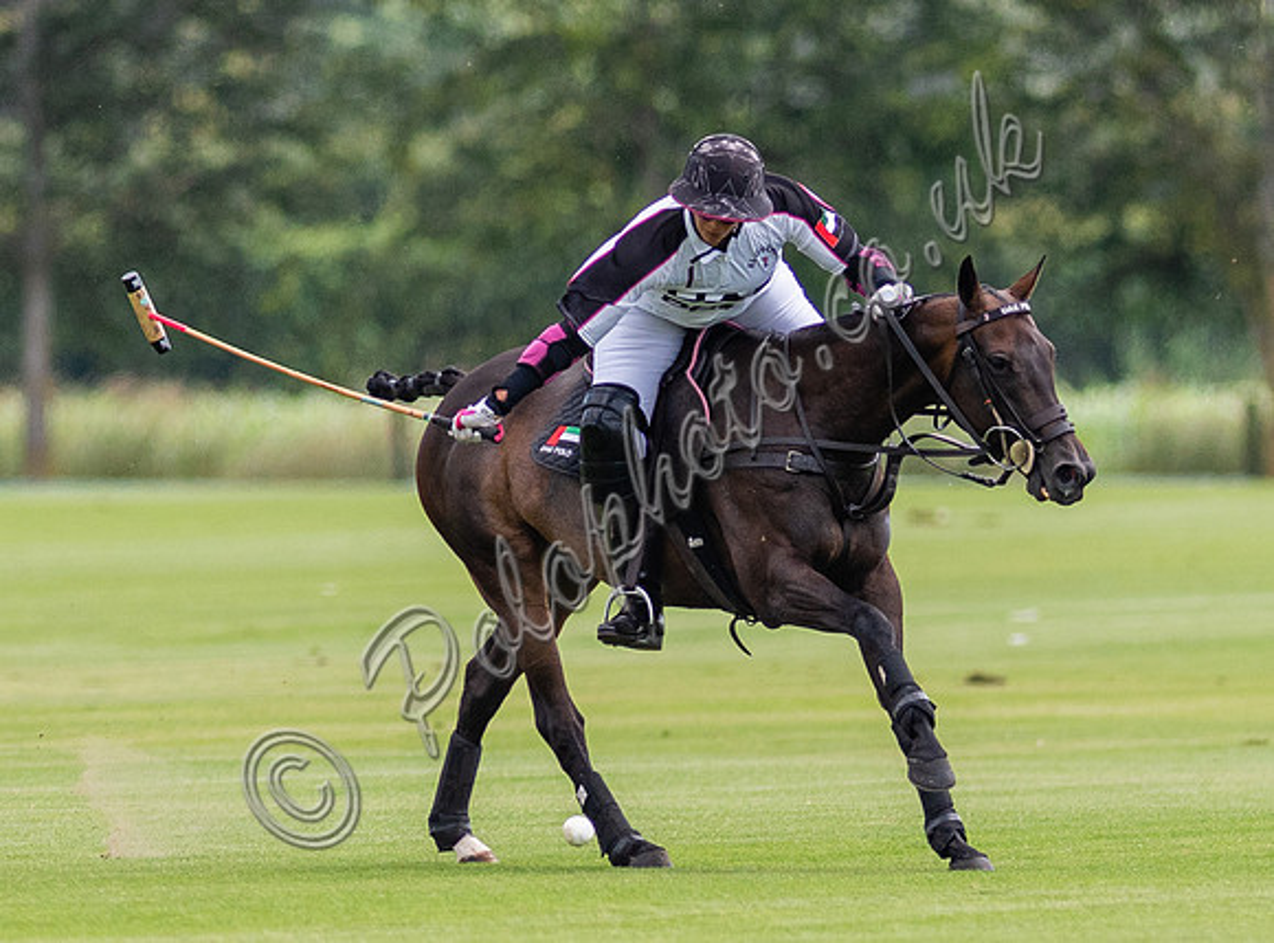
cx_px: 896
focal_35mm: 1182
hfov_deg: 1.7
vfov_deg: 1.2
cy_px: 668
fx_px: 43287
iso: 400
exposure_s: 1/5000
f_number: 2.8
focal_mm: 300
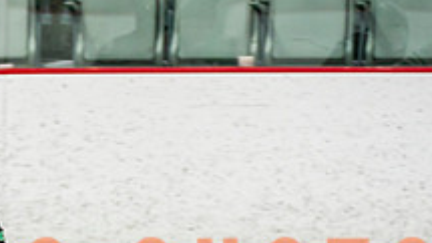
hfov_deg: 4.2
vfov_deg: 2.4
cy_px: 230
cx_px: -179
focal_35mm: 513
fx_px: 5877
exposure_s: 1/640
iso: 640
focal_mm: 135
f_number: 3.2
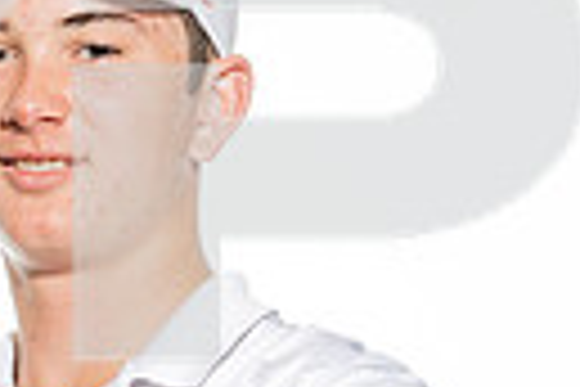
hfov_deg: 10.0
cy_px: 623
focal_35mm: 204
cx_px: 74
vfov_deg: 6.6
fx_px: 3286
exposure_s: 1/250
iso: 100
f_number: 7.1
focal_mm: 43
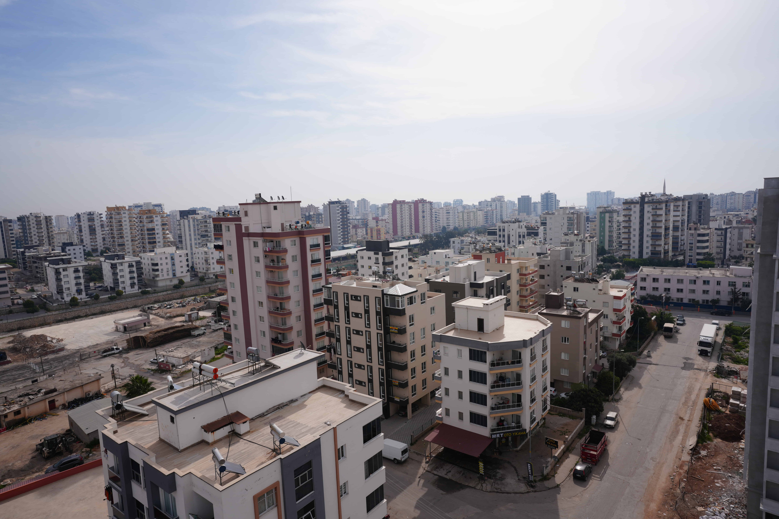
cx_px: 390
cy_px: 260
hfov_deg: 78.6
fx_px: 476
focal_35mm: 22
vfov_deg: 57.2
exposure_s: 1/320
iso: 100
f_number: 10
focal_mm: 22
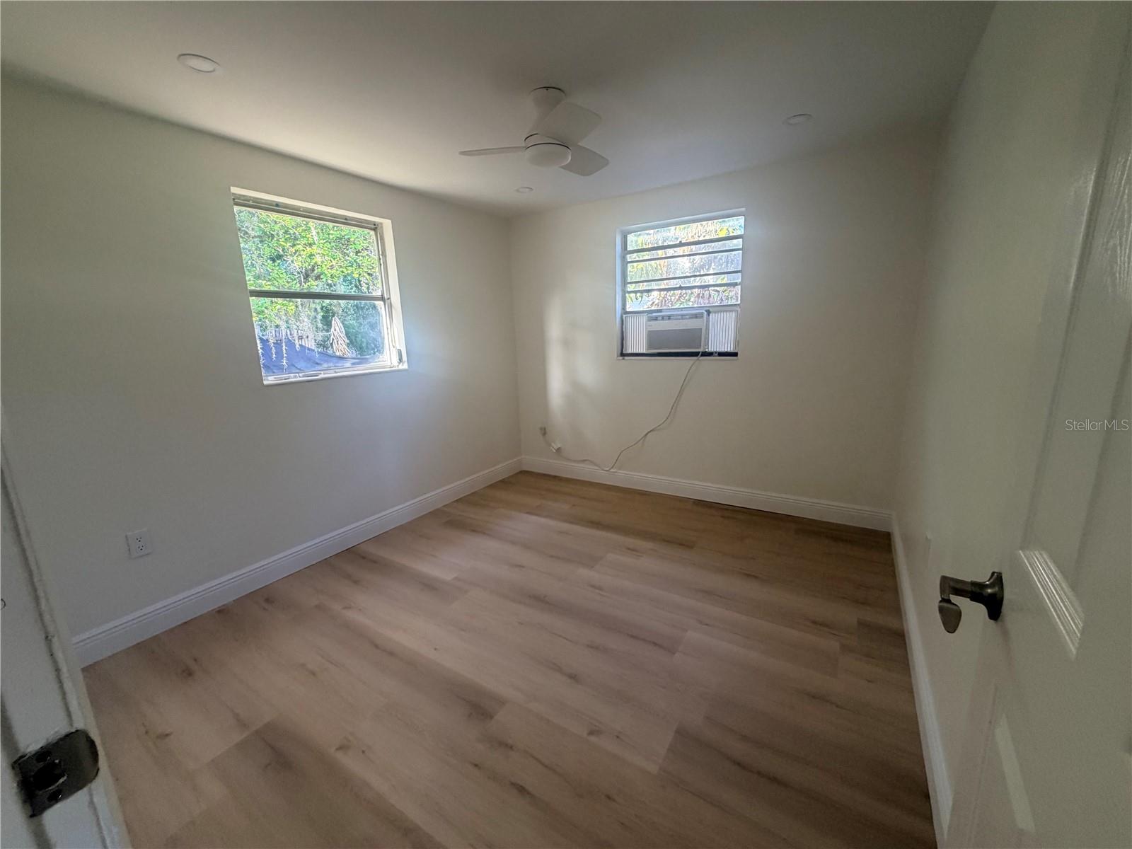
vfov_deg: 85.7
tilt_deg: -11.7
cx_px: 566
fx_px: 458
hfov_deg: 102.1
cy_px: 424
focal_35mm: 14
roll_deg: +2.0
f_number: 2.2
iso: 160
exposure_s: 1/60
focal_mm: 2.22
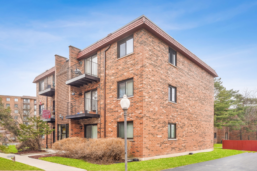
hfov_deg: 63.7
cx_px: 128
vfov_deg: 44.9
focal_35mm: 29
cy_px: 86
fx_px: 207
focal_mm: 29
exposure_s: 1/640
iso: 200
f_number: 8
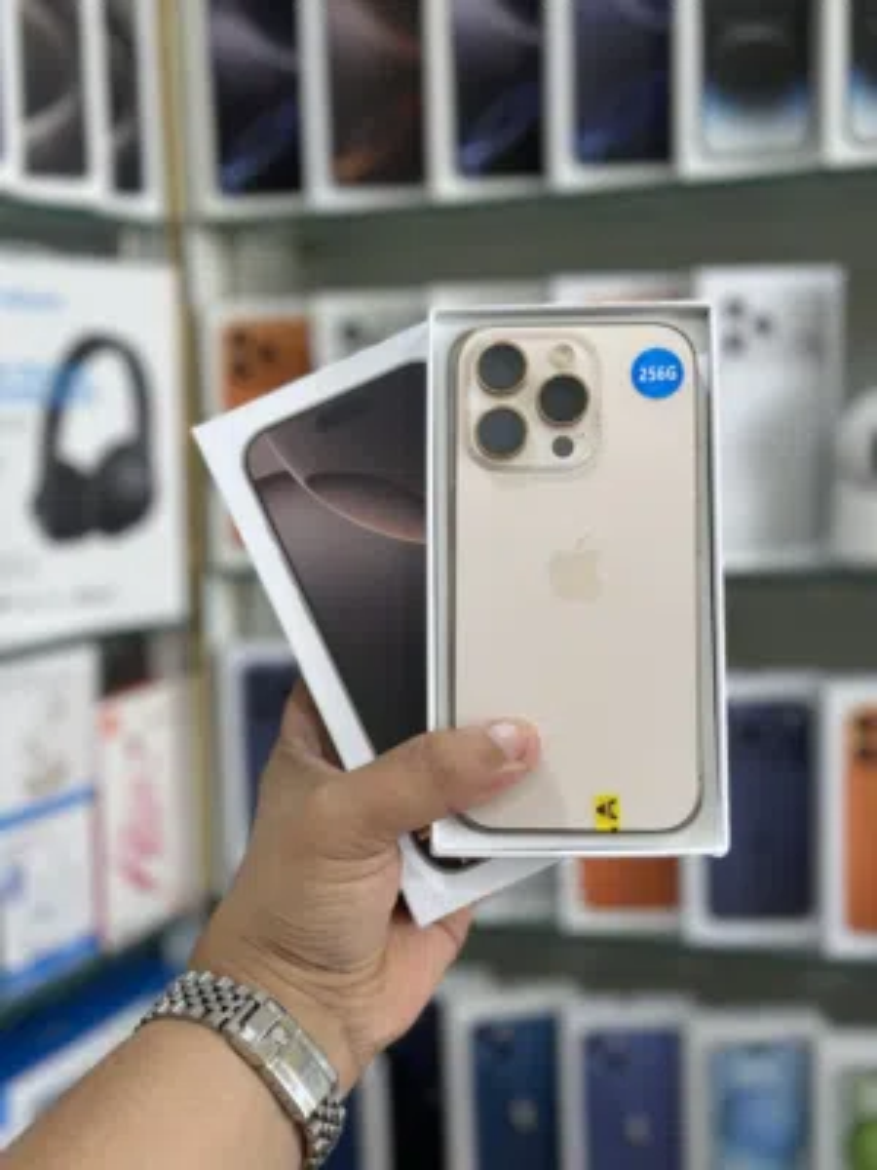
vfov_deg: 39.7
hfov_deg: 30.3
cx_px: 438
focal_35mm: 48
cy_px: 585
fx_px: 1621
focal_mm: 6.86
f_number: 1.78
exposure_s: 1/100
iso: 64
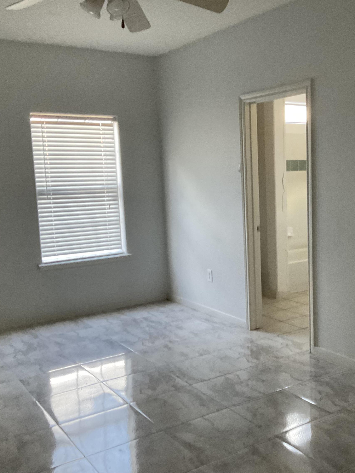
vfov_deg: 47.9
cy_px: 235
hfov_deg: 36.4
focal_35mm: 39
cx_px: 240
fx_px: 533
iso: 200
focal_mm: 3
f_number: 1.8
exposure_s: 1/60
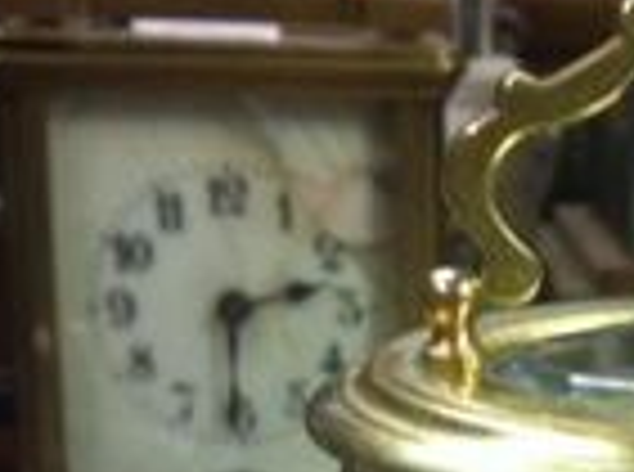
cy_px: 674
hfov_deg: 15.9
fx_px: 2174
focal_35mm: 119
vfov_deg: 11.9
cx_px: 769
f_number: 2.8
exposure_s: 1/17
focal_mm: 3.85
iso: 100
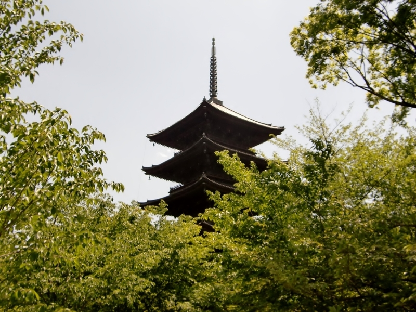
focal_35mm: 39
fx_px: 469
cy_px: 156
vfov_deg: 36.8
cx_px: 208
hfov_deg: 47.9
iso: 64
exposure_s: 1/800
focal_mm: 6.9
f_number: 3
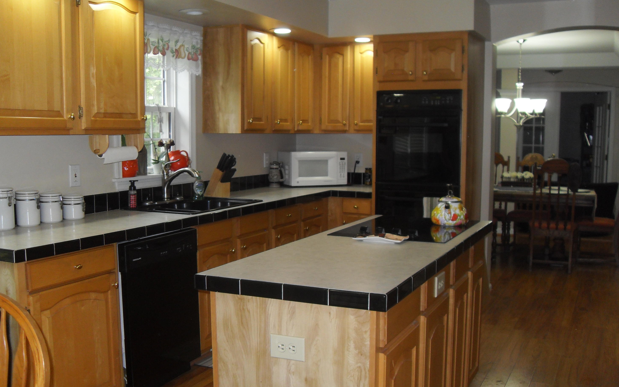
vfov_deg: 34.4
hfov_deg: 52.8
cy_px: 222
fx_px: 624
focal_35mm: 37
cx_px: 309
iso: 100
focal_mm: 6.3
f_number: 2.8
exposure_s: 1/45
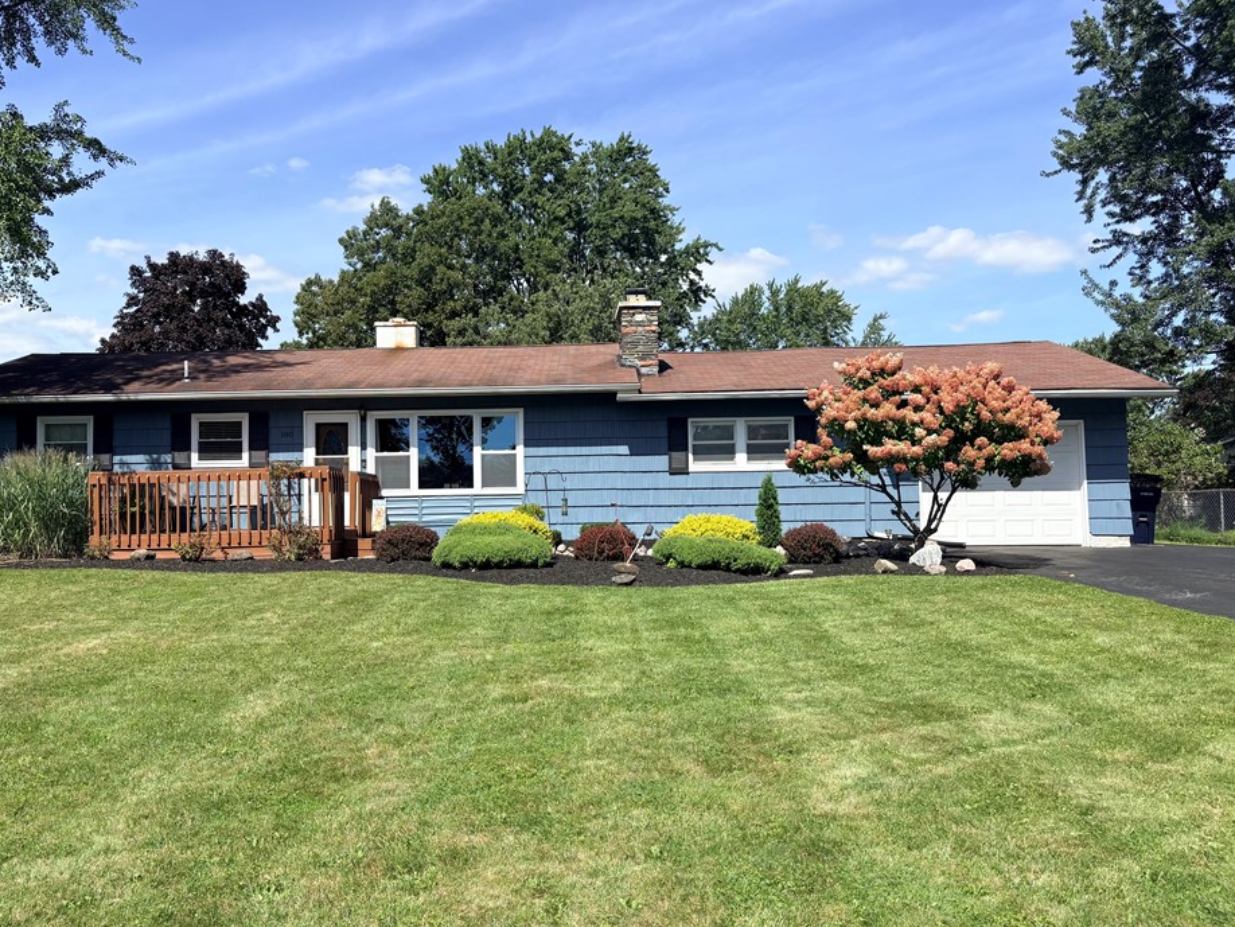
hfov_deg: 61.5
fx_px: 1035
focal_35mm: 29
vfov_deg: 48.2
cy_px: 464
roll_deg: +0.7
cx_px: 549
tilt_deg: +2.1
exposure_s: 1/2985
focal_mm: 5.96
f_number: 1.6
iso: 50
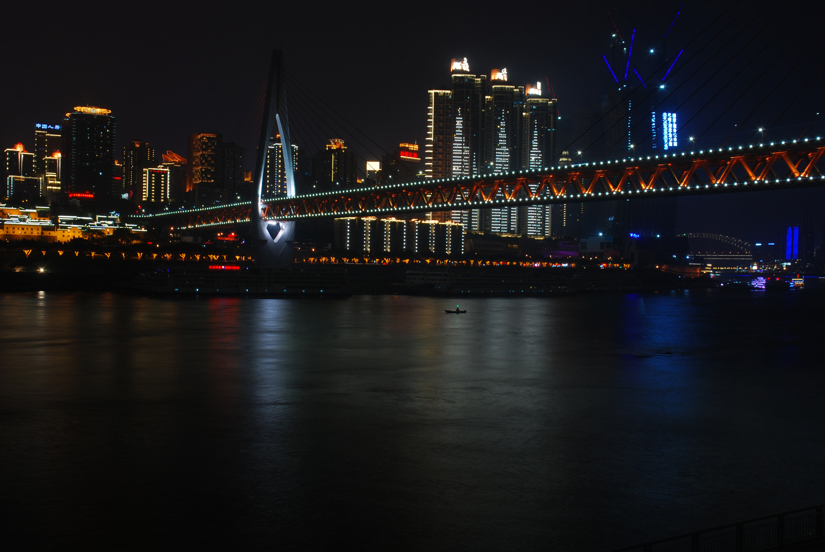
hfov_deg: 51.2
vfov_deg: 35.6
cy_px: 276
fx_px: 860
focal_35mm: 38
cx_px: 412
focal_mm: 25
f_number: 16
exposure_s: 5
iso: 100
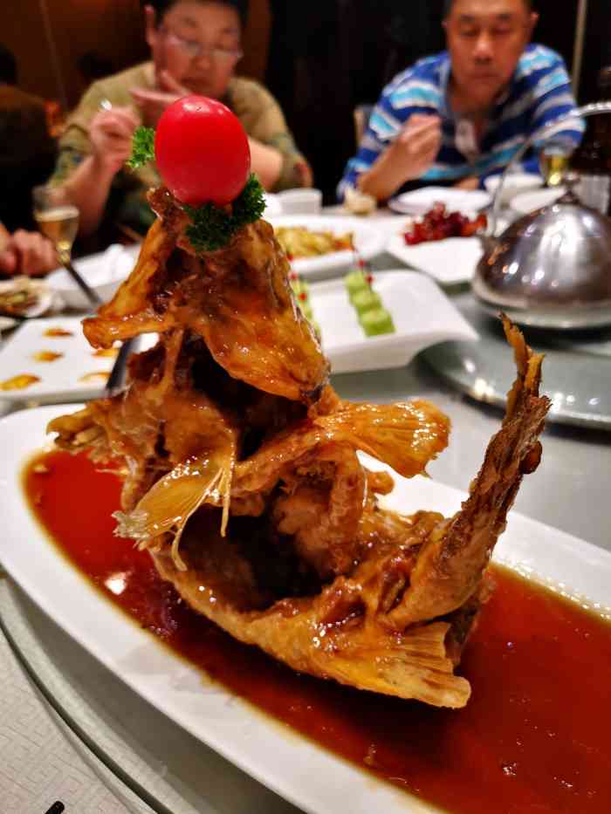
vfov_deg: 65.3
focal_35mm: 27
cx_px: 306
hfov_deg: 51.4
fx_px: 635
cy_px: 407
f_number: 1.8
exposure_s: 1/100
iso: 400
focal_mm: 4.75
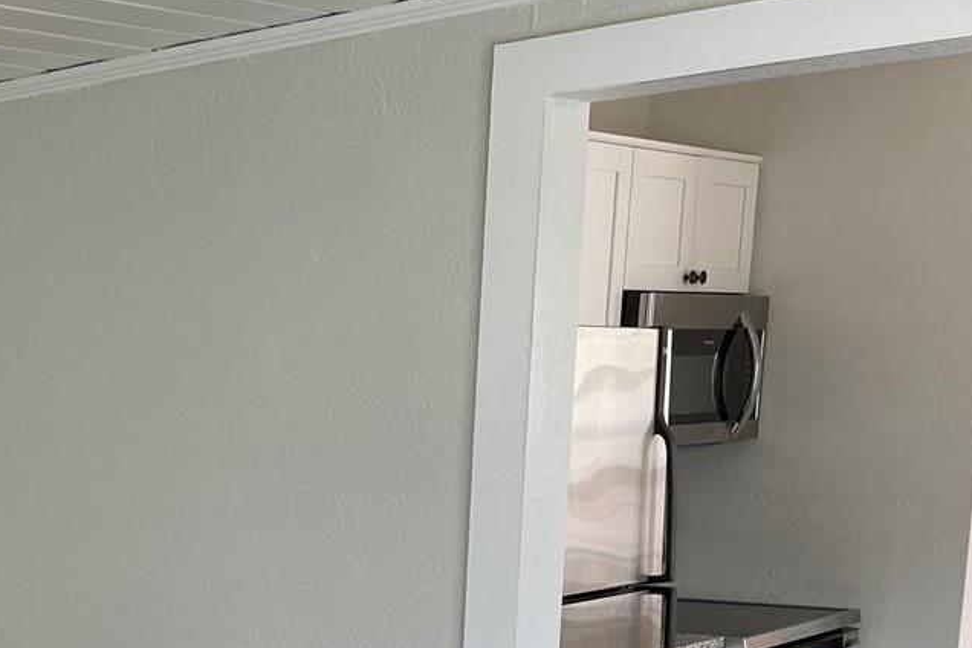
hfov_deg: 26.0
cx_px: -240
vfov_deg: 19.1
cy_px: 726
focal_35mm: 68
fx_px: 1836
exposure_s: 1/120
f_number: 1.6
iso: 64
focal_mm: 4.2
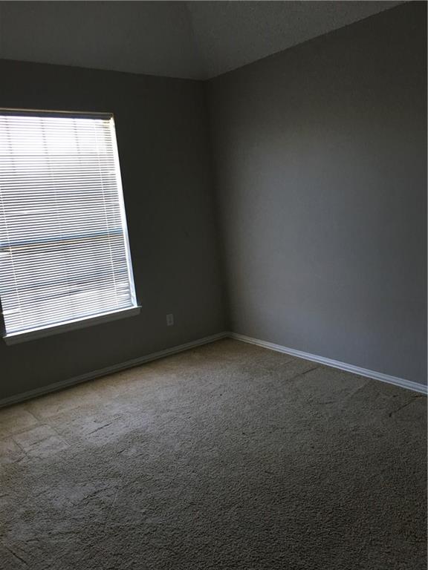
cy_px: 285
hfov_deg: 48.2
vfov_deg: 61.7
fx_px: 478
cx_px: 214
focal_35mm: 29
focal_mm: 4.15
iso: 32
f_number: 2.2
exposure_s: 1/15
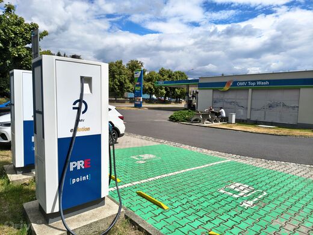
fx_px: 217
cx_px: 156
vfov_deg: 56.8
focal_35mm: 24
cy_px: 118
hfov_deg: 71.6
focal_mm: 5.56
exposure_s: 1/3007
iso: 101
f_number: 1.8
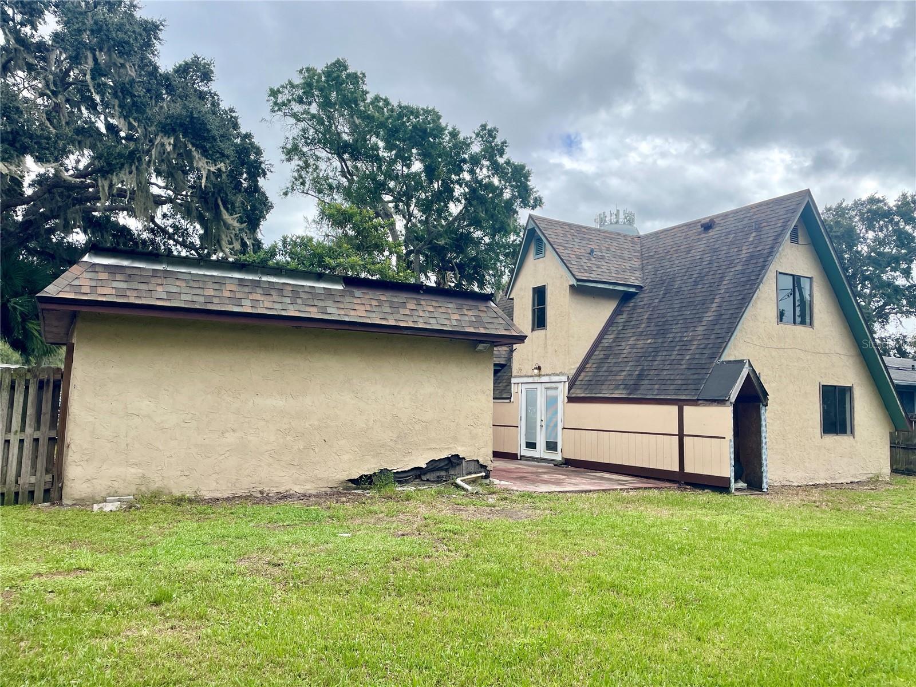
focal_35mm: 26
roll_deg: -0.8
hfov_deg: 67.3
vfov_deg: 53.1
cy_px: 344
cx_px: 458
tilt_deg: +5.4
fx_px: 688
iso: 32
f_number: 1.6
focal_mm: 4.2
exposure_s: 1/1984
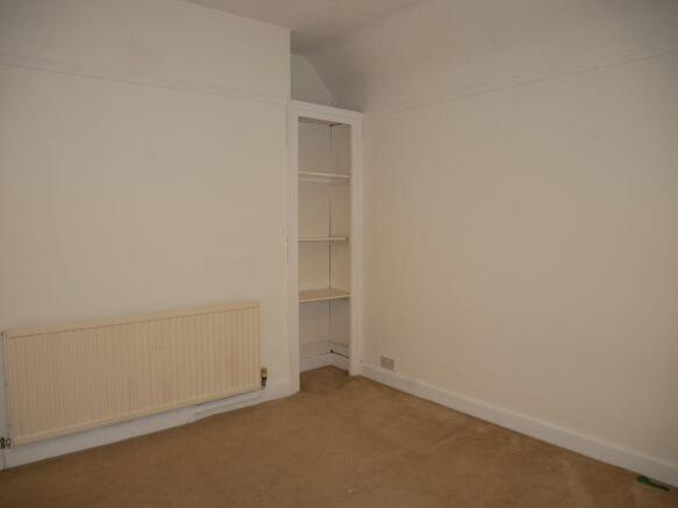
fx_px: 470
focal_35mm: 24
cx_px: 339
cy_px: 254
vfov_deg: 56.8
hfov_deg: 71.6
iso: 200
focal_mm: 12
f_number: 3.5
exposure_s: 1/40
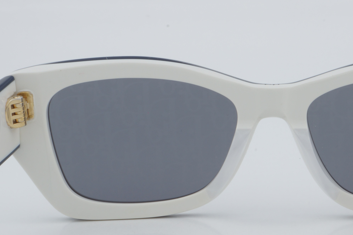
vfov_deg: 11.1
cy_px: 134
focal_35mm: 123
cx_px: 274
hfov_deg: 16.5
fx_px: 1206
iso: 100
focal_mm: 50
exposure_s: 1/4
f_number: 29
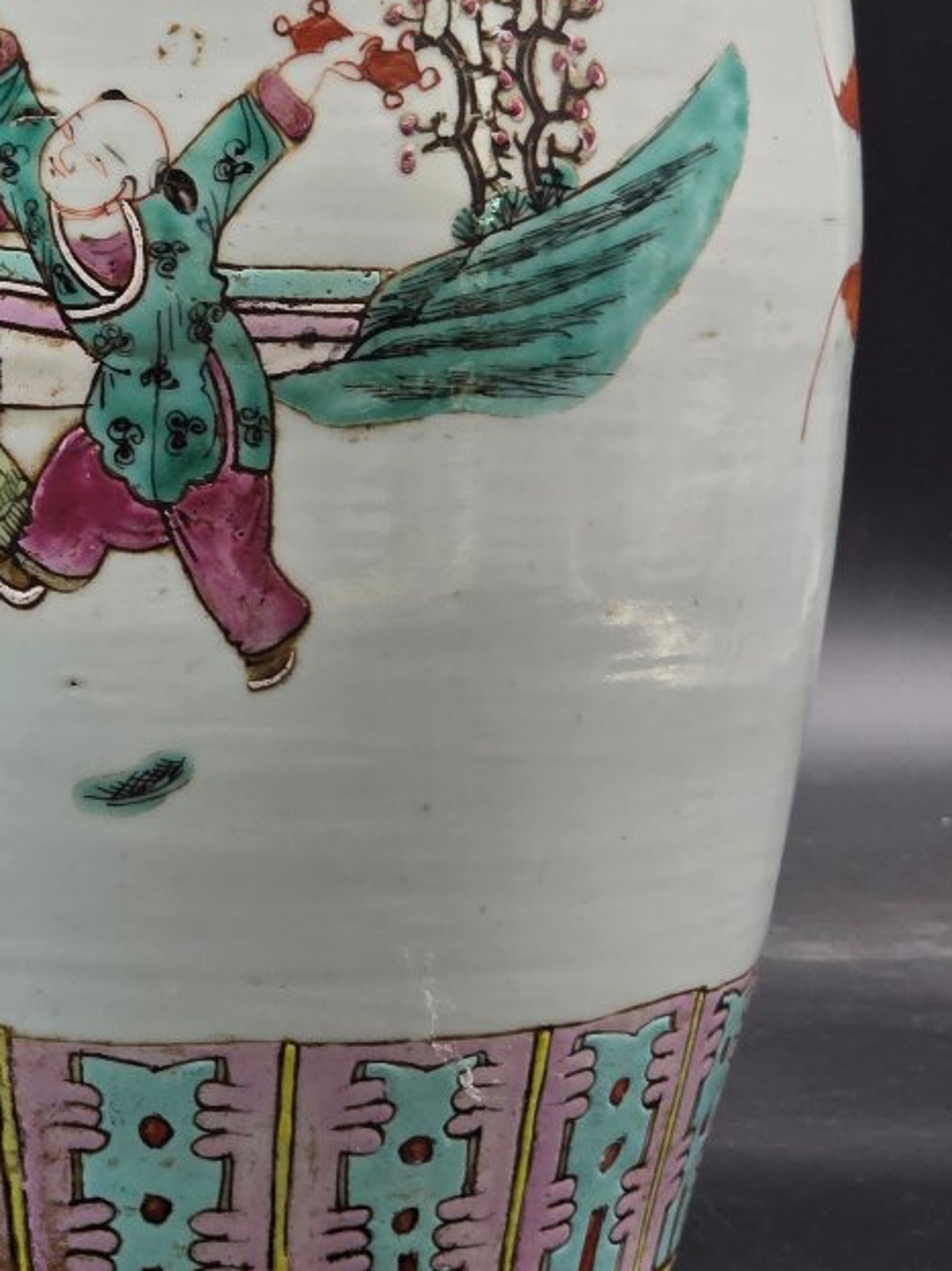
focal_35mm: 133
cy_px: 412
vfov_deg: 14.8
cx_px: 118
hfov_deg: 11.1
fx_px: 4879
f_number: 2.4
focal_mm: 7.9
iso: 125
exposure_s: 1/45.6
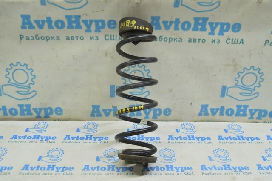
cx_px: 136
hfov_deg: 51.3
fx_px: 283
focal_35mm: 38
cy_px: 90
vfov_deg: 35.4
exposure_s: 1/20
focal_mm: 25
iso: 400
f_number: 5.6
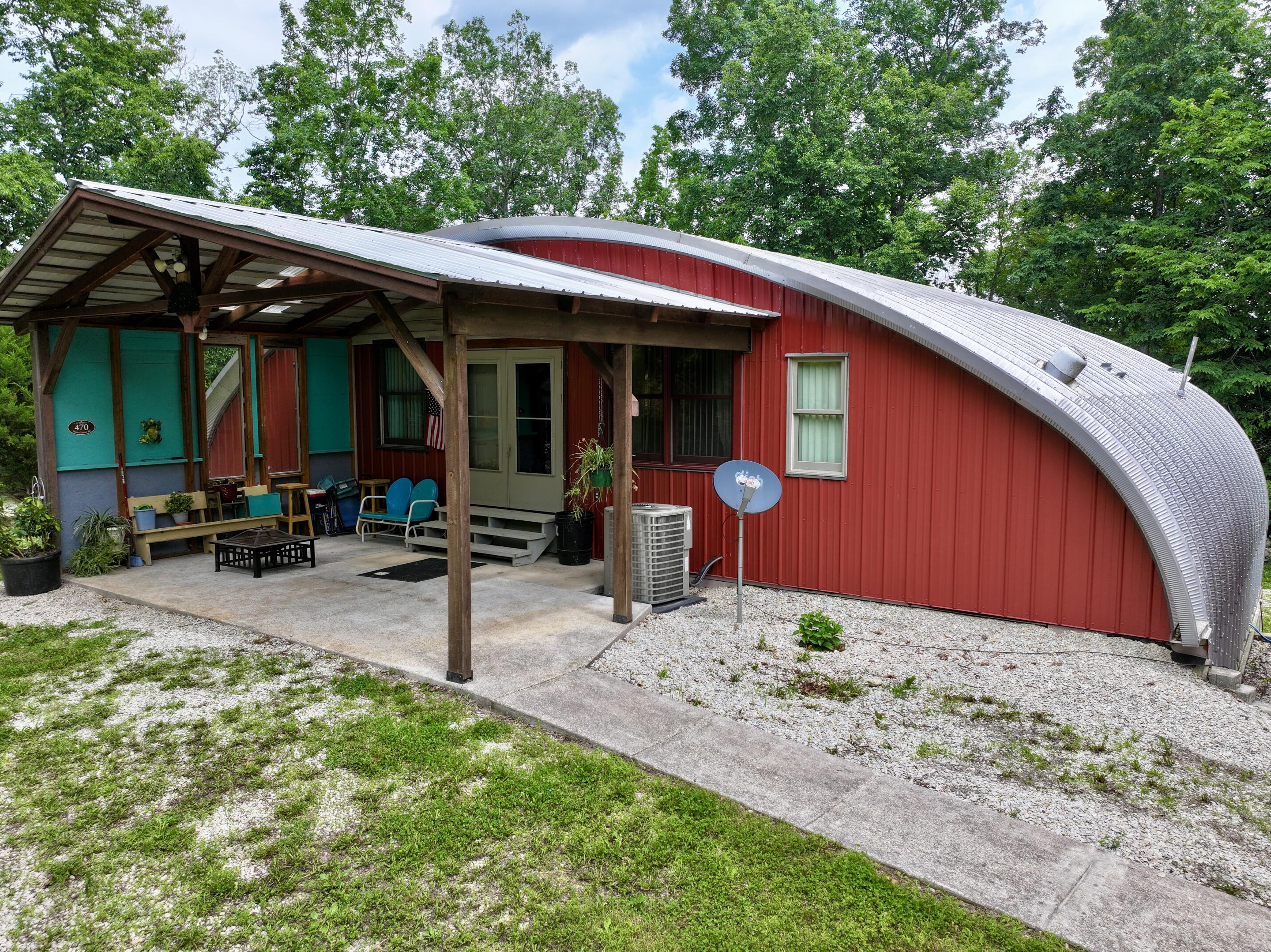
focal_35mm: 25
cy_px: 472
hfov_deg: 69.4
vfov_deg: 54.8
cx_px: 632
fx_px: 917
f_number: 2.8
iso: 190
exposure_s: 1/1250
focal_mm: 12.29
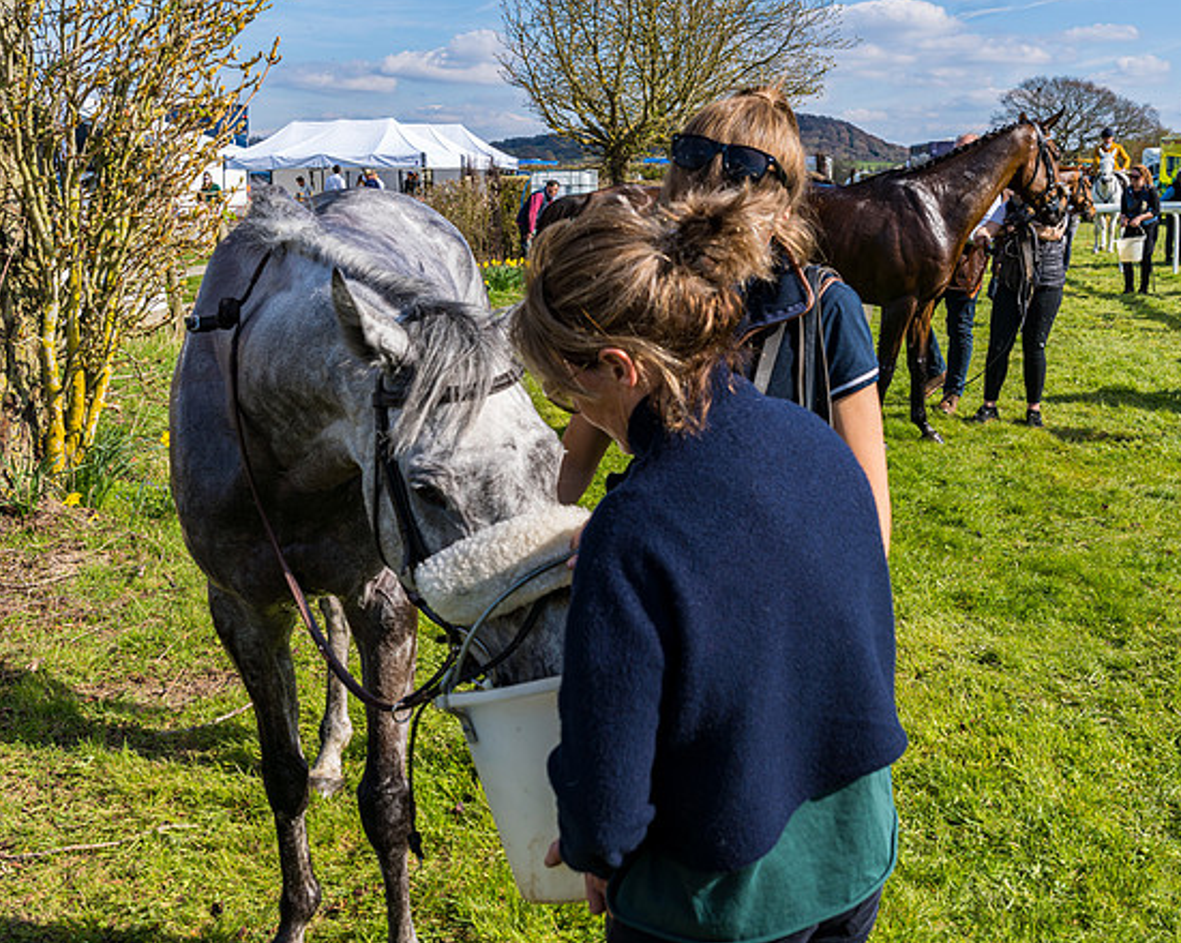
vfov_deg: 36.4
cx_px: 558
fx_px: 1432
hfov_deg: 44.8
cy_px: 434
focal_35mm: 41
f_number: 8
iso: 50
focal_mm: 33
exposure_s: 1/200
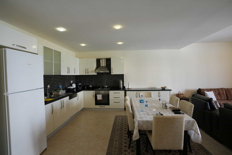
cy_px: 78
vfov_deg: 70.4
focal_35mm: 17
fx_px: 110
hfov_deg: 93.3
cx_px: 116
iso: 1600
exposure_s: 1/160
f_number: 4
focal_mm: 17
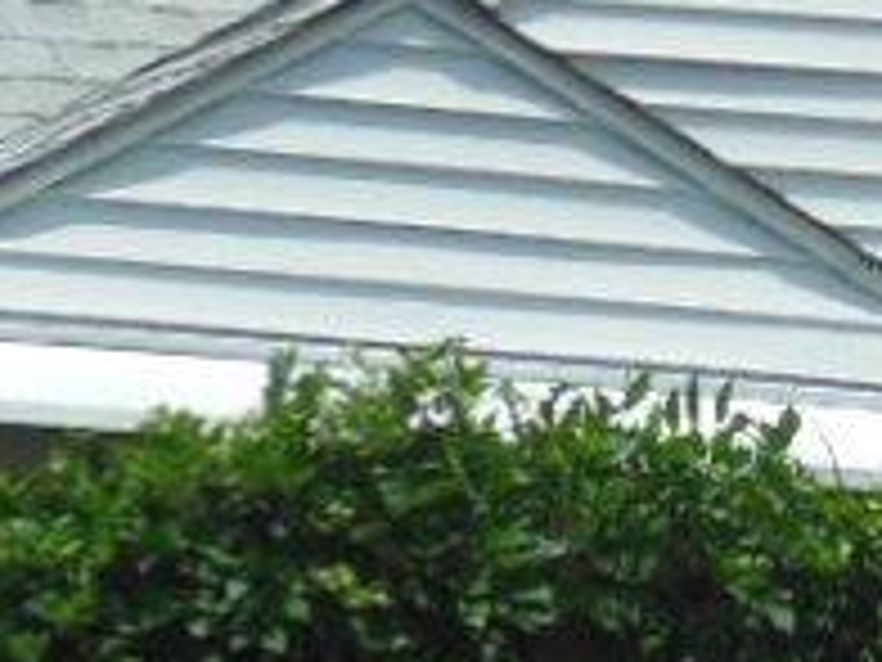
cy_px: 874
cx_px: 1076
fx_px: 11211
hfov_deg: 4.5
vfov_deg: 3.4
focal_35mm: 440
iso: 125
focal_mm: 10.7
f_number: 5
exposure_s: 1/800
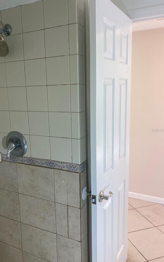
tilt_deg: -12.6
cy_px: 130
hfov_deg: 40.4
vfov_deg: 61.2
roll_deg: +1.9
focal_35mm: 31
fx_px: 222
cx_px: 65
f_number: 1.8
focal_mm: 3.99
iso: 64
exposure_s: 1/120
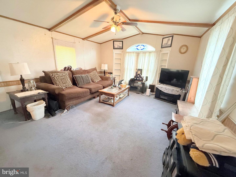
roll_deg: -1.8
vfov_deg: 85.7
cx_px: 118
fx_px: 95
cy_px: 88
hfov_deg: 102.1
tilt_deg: -16.2
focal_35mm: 14
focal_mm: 2.22
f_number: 2.2
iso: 640
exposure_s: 1/60
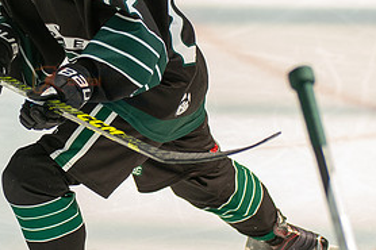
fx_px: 3507
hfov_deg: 6.1
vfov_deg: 4.1
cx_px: 95
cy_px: 54
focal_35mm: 336
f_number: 3.5
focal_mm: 120
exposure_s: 1/2500
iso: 1600
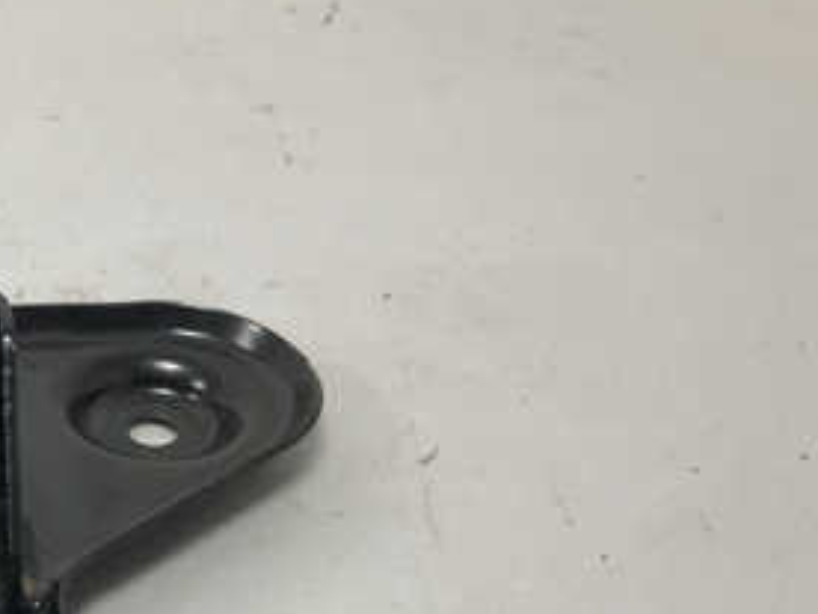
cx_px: -83
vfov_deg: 21.9
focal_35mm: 65
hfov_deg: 27.3
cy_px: 578
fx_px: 1536
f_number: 1.8
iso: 40
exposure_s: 1/33
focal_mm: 4
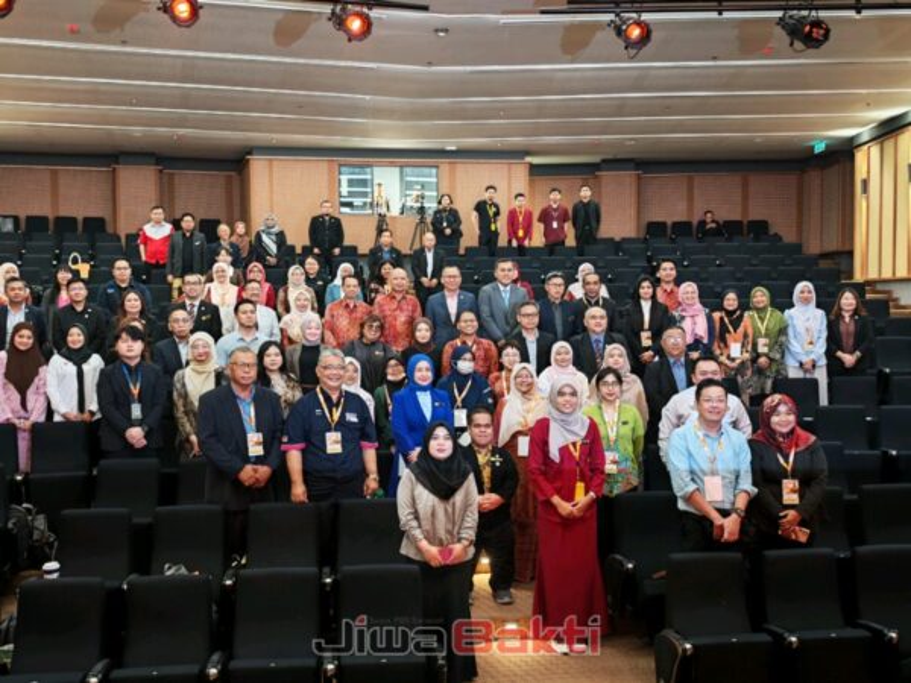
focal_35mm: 35
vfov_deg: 40.7
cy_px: 342
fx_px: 921
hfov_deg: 52.6
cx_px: 456
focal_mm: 6.83
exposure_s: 1/25
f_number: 2
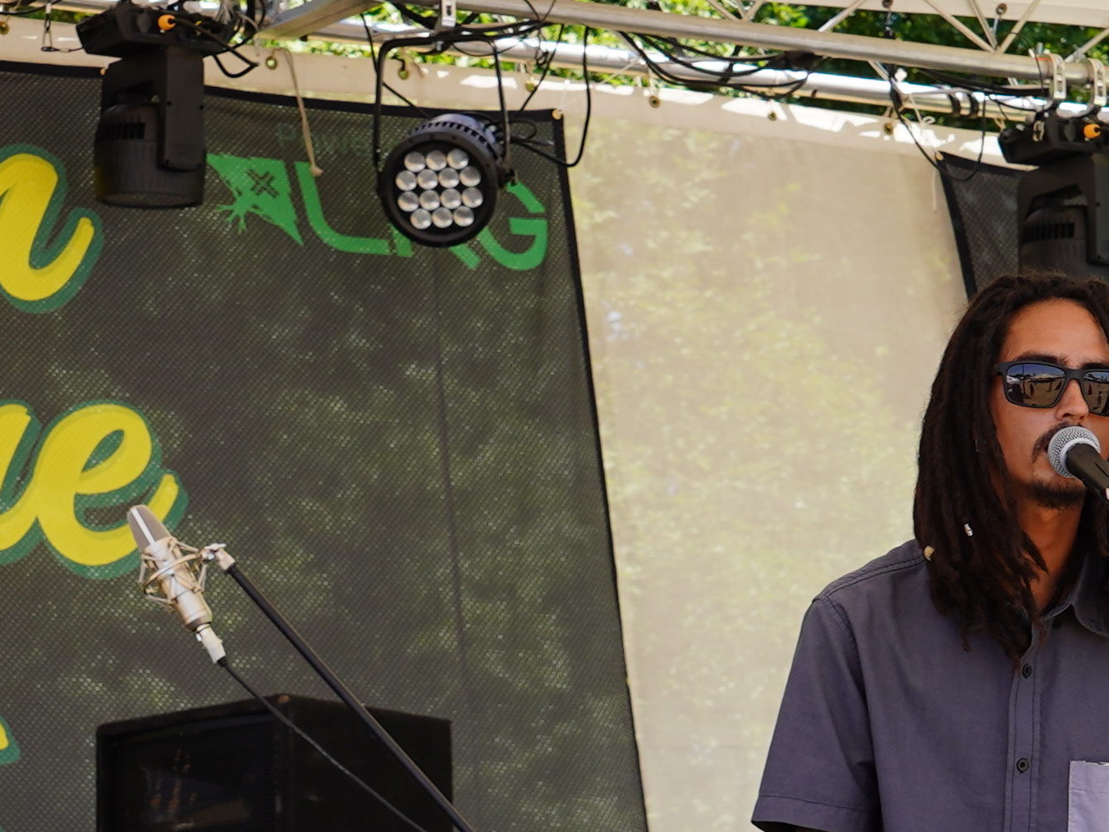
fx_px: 5061
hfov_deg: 12.5
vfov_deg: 9.4
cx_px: 324
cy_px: 526
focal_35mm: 158
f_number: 7.1
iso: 100
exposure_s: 1/100
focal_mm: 37
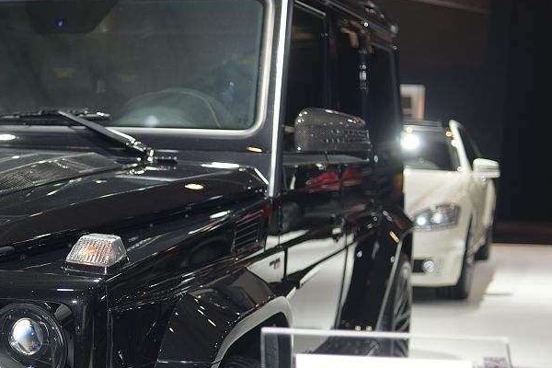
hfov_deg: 27.8
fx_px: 1073
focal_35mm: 70
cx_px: 54
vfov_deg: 19.3
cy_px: 276
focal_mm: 35
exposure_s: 1/160
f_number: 2.8
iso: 100
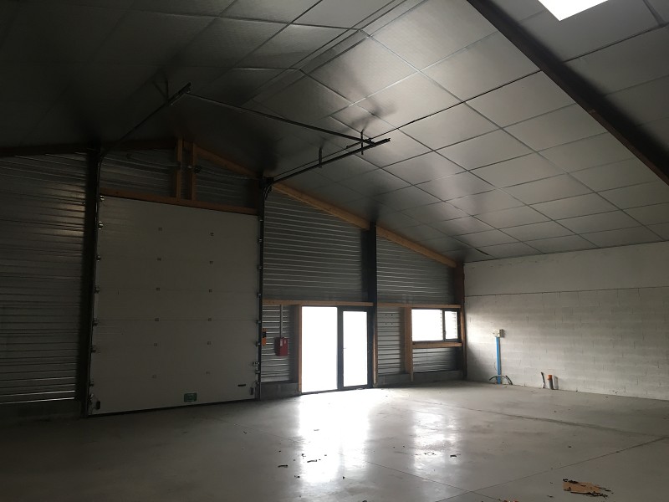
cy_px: 251
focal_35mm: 29
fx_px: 560
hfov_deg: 61.7
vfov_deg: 48.2
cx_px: 334
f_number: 2.2
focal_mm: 4.15
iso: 80
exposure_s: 1/33
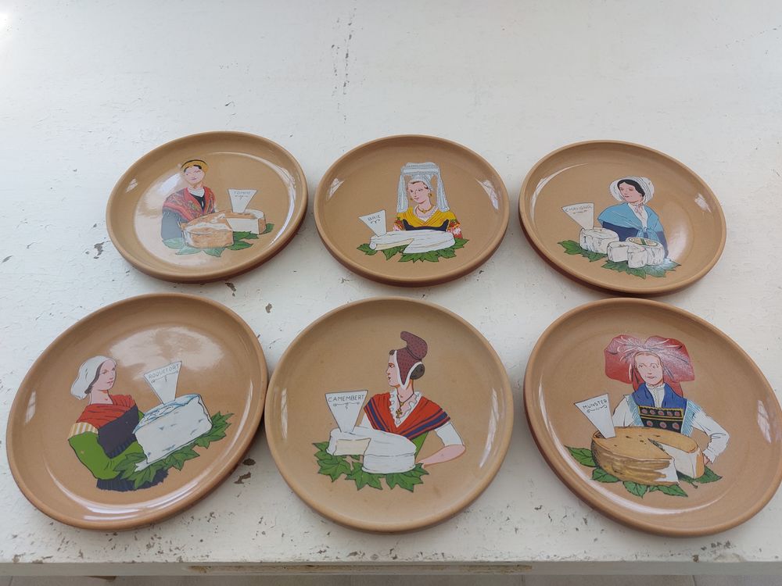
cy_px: 293
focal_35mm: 25
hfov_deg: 69.4
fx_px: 565
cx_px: 391
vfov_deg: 54.9
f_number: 1.8
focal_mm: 5.23
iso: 25
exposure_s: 1/113
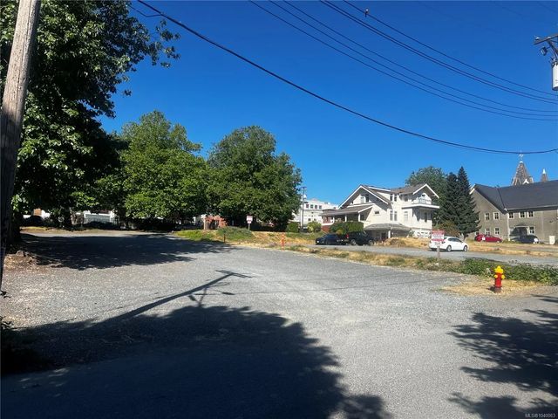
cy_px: 210
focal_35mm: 26
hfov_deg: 67.3
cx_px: 279
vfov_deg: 53.1
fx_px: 419
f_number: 1.5
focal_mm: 5.7
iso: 50
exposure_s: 1/3704
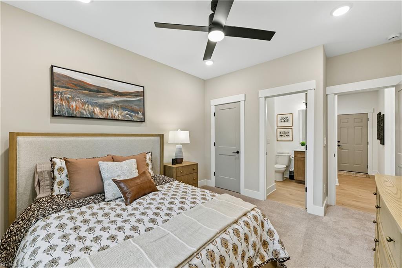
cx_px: 201
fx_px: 156
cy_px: 134
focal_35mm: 14
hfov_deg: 104.3
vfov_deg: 81.2
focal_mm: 14
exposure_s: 1/15
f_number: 8
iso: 280
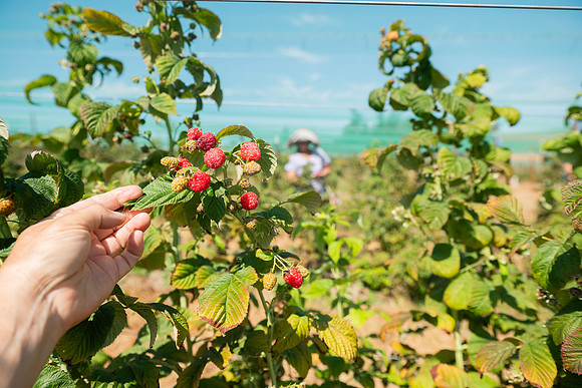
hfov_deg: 73.7
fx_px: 388
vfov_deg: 53.2
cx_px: 291
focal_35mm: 24
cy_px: 194
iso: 500
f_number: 4
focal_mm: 24
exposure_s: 1/4000
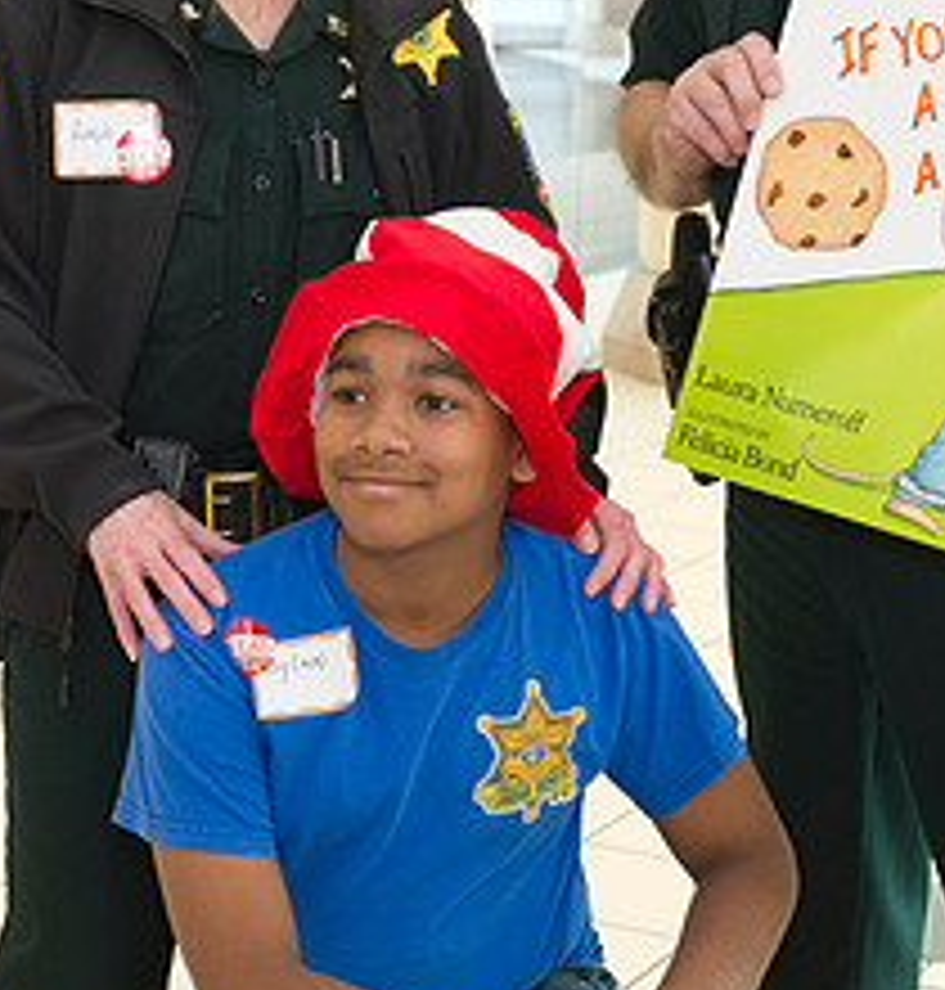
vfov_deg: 19.3
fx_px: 2910
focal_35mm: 92
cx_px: 301
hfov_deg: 18.4
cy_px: 419
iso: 1250
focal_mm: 32
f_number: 2.8
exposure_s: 1/160
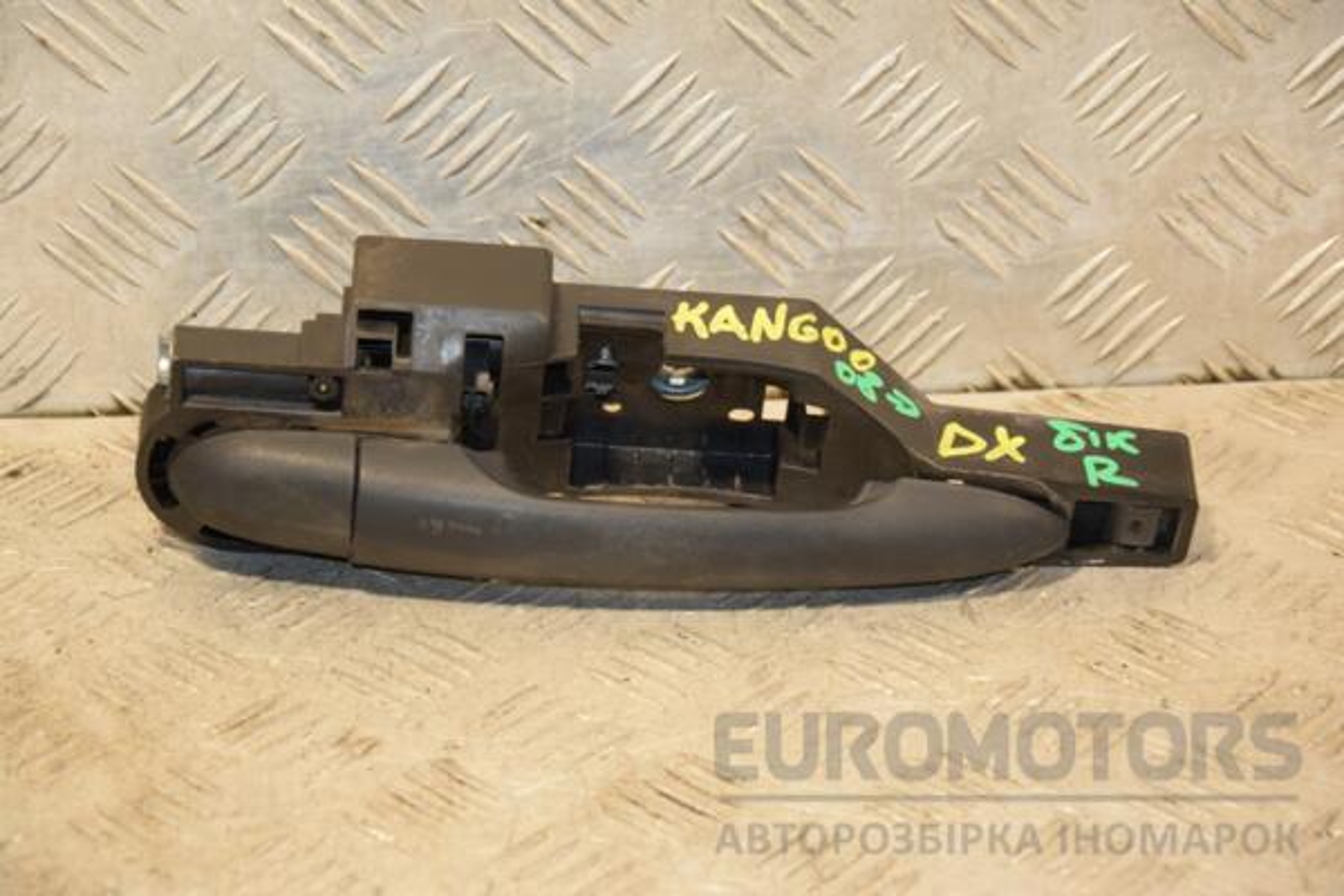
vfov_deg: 11.4
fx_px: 4480
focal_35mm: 120
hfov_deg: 17.1
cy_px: 448
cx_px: 672
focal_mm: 80
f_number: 5.3
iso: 800
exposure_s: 1/125
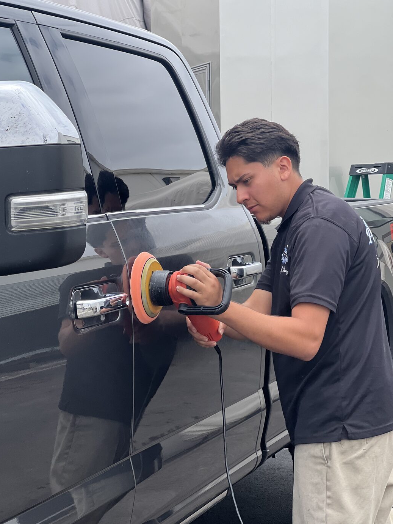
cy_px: 260
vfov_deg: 25.0
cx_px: 194
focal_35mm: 78
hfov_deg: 18.9
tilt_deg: -1.7
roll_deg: -0.1
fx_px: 1180
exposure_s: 1/348
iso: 32
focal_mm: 9
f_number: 2.8
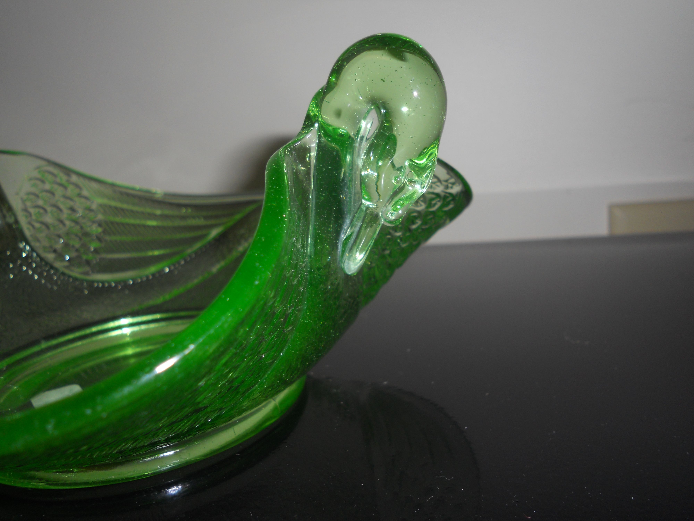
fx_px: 642
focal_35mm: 32
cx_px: 347
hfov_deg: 56.8
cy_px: 260
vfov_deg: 44.2
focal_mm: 5.8
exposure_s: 1/25
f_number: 8.8
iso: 80
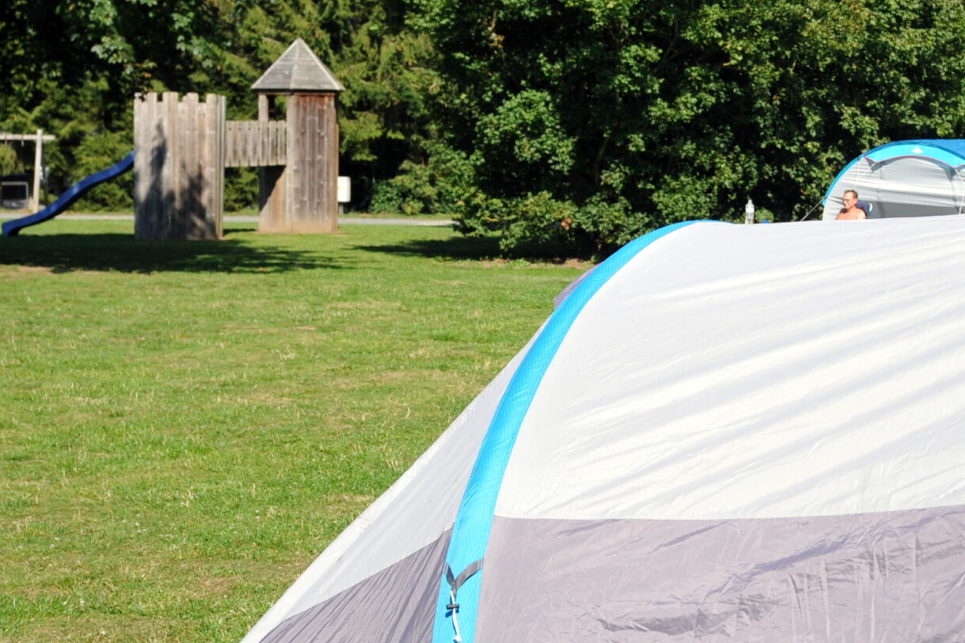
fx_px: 2010
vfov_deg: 18.1
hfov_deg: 26.5
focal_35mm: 75
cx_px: 783
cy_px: 231
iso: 500
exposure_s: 1/5000
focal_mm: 24
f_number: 3.5
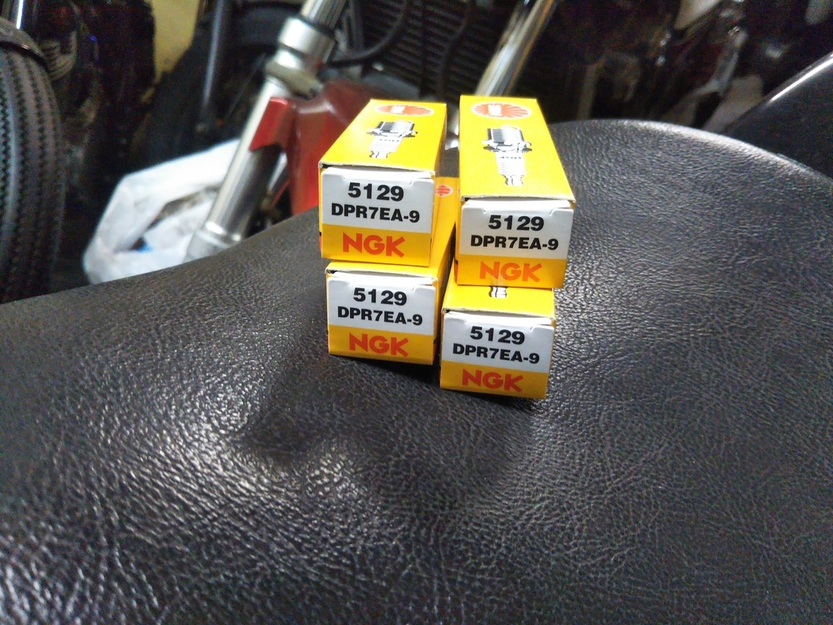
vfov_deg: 46.8
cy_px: 312
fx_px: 722
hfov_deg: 60.0
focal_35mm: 30
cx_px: 416
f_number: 2.2
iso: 408
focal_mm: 4
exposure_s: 1/23
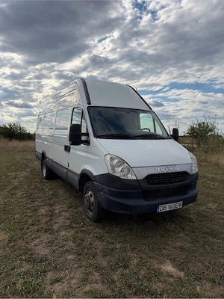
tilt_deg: -3.9
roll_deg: -0.9
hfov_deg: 56.8
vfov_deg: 71.6
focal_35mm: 24
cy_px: 150
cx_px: 112
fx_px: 207
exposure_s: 1/6711
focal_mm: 6.76
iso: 80
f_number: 1.78
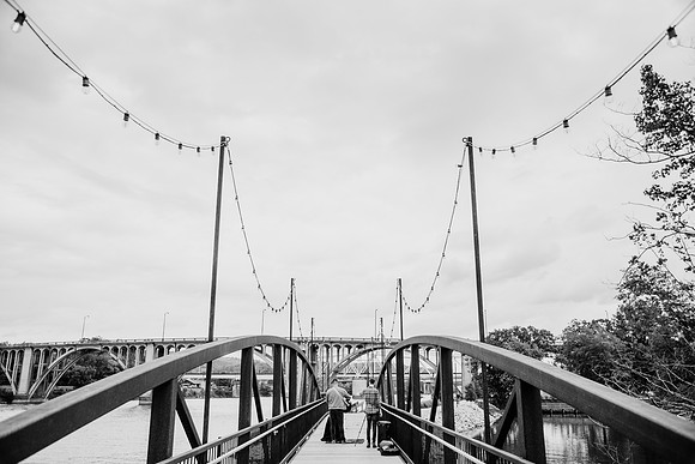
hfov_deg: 61.9
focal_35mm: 30
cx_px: 348
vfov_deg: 43.6
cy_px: 232
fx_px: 579
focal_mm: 30
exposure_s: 1/800
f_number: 4
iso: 320
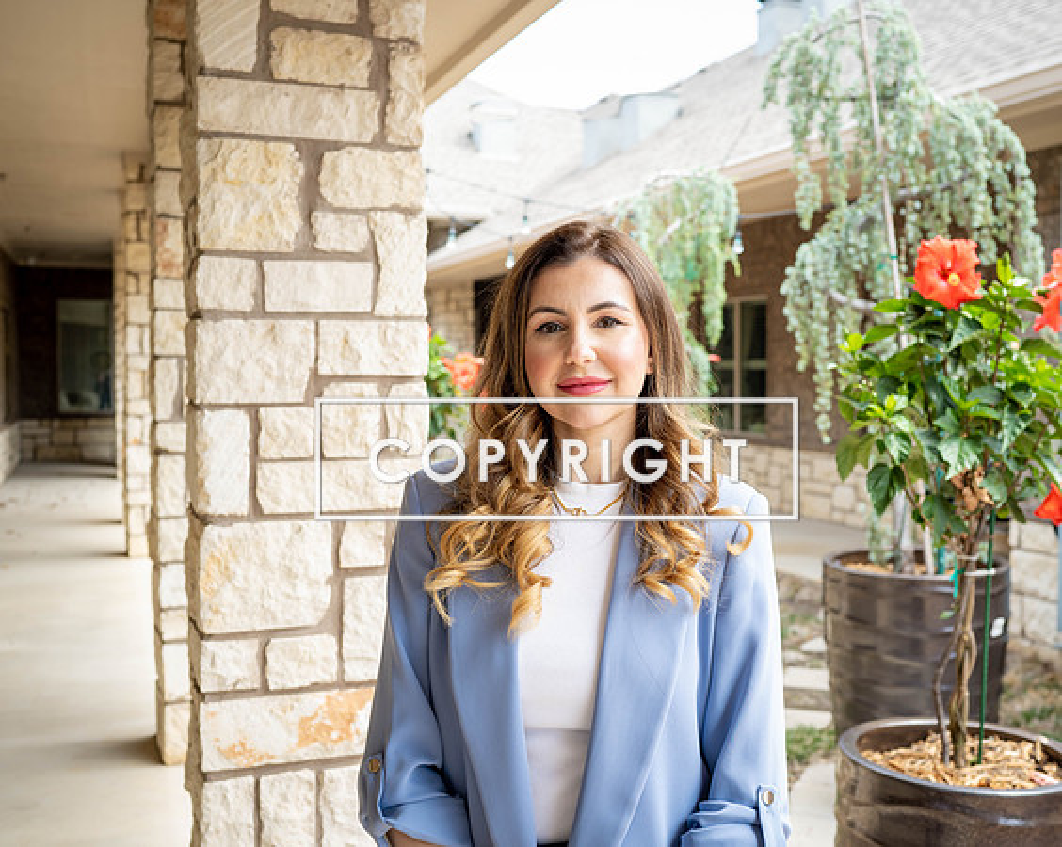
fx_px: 1236
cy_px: 424
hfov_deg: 46.2
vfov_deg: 37.8
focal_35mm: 39
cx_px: 636
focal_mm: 35
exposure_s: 1/125
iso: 125
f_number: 4.5
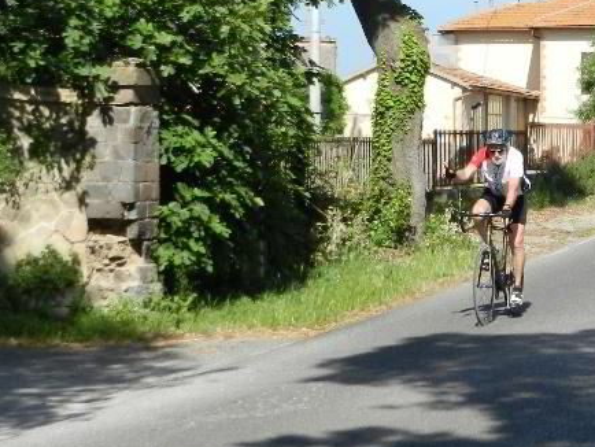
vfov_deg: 11.9
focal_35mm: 125
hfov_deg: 15.4
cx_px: 611
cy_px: 178
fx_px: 2150
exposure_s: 1/800
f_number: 4.4
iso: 160
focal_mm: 9.4
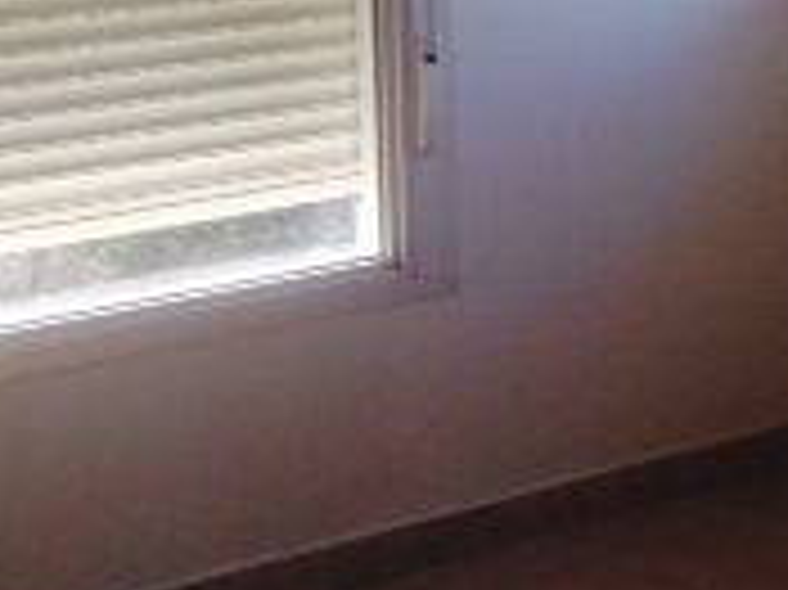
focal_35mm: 121
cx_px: 860
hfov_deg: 15.9
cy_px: -5
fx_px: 2753
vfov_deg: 12.1
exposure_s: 1/120
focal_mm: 4.12
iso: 50
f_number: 2.4
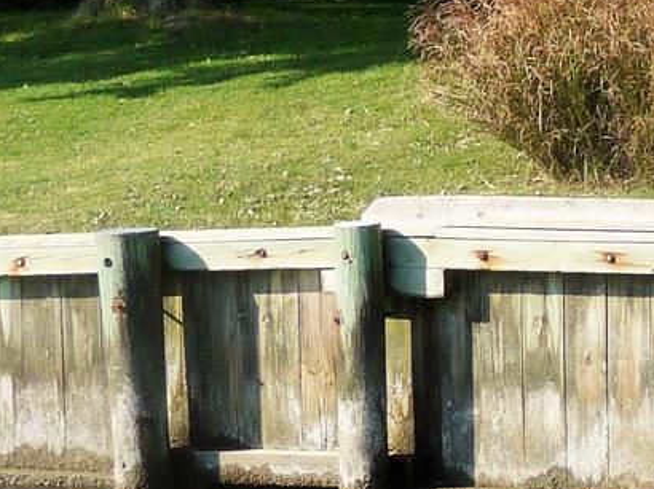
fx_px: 3588
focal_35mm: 190
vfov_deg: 7.8
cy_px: 233
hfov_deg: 9.7
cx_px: 1322
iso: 100
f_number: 3
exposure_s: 1/1000
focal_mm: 6.8
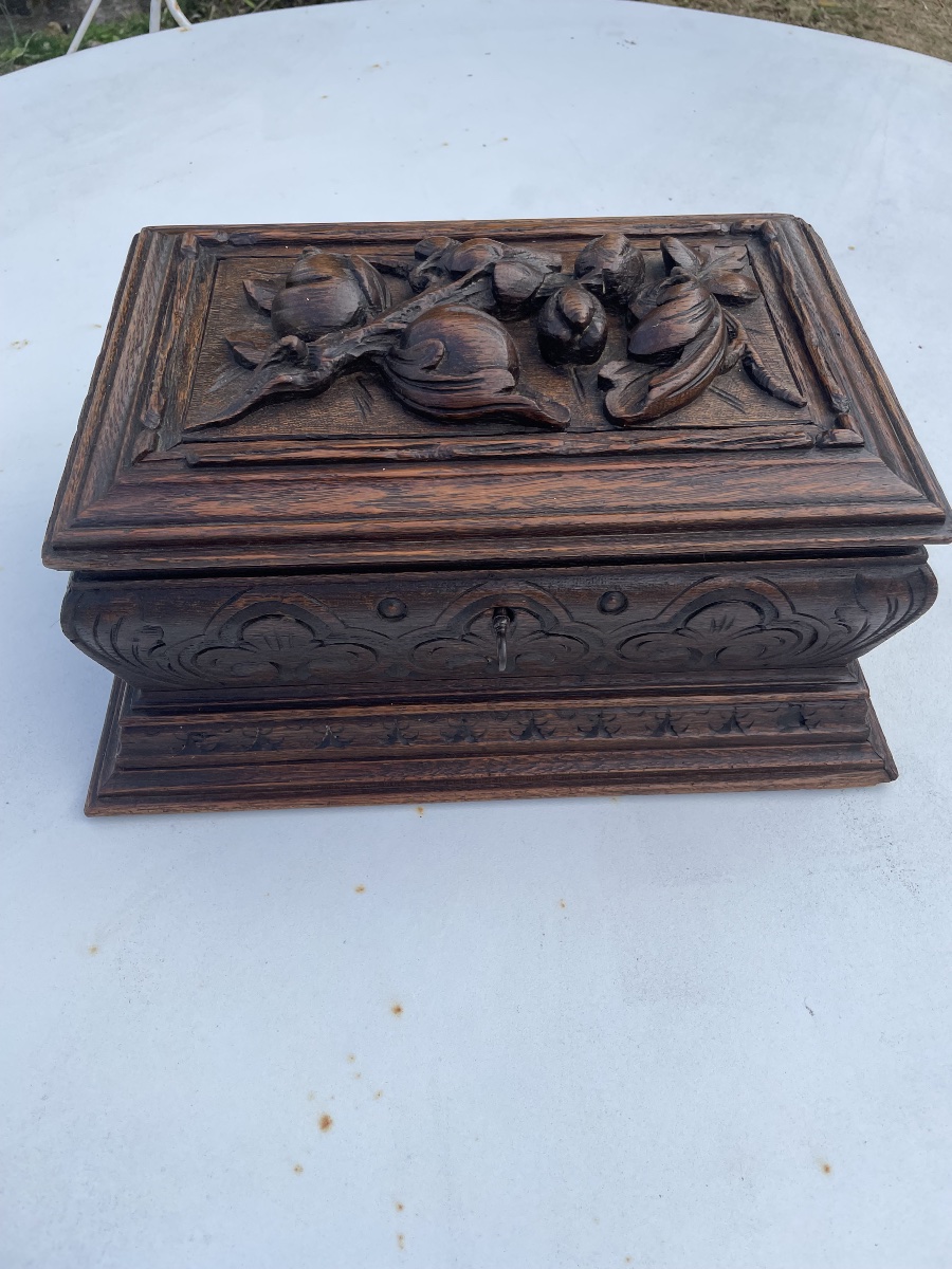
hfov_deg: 53.1
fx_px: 953
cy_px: 634
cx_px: 476
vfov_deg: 67.3
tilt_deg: -50.2
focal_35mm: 26
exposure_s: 1/1125
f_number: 1.6
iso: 32
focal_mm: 4.2
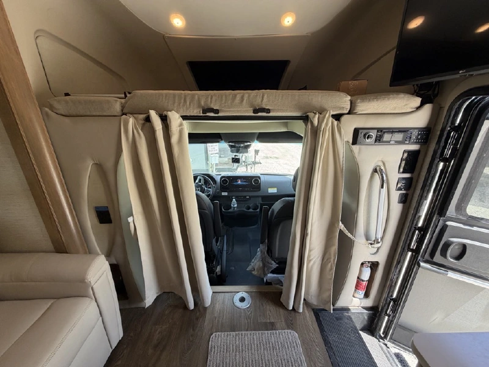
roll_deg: -0.9
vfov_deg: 85.7
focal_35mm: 14
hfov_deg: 102.1
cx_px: 244
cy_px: 184
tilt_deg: -21.8
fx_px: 198
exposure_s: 1/121
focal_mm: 2.22
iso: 80
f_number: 2.2
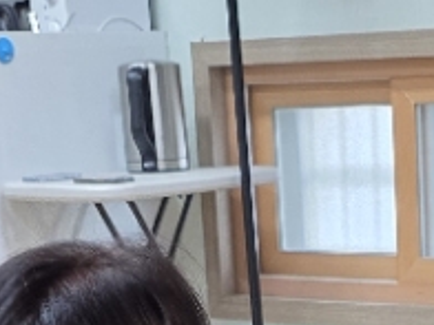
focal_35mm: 150
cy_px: 730
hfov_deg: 13.1
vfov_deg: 9.1
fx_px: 1881
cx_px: 385
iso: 125
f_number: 1.7
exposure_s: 1/120
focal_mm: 6.3
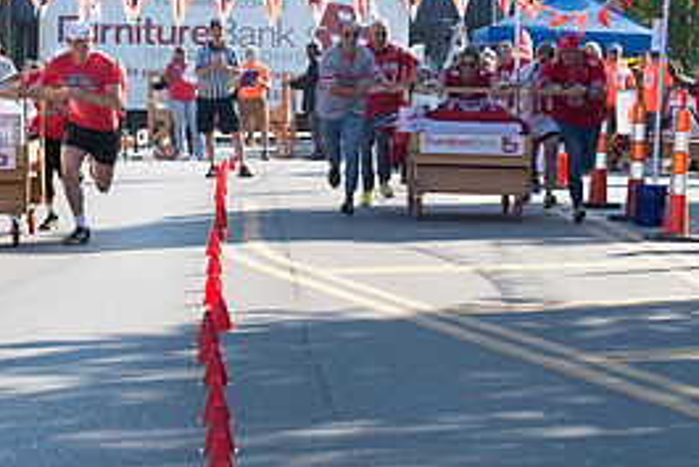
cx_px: 237
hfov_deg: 10.5
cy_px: 168
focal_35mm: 195
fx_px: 3788
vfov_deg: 7.1
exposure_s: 1/250
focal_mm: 70
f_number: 8
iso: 200
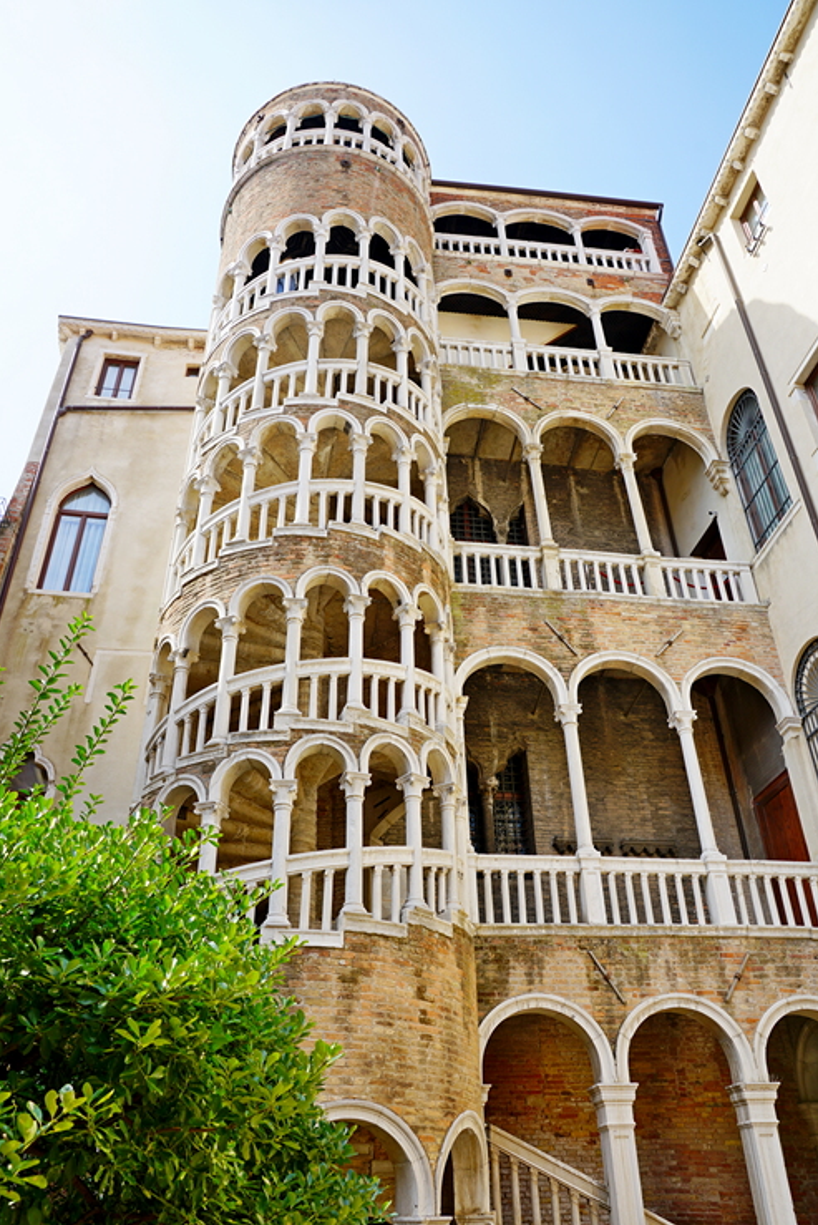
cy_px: 647
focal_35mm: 26
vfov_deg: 69.3
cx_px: 403
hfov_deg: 49.6
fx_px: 885
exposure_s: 1/100
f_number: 7.1
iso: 100
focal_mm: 24
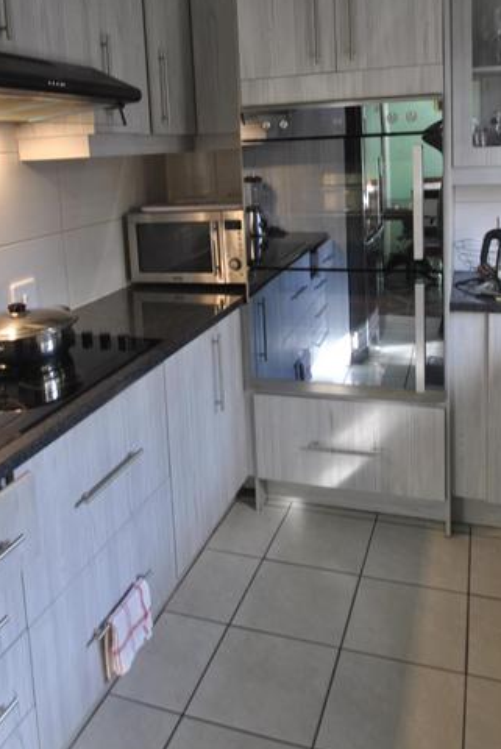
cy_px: 240
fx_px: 625
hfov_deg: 43.7
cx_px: 236
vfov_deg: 60.2
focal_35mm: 30
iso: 200
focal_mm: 12
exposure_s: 1/30
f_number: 3.8
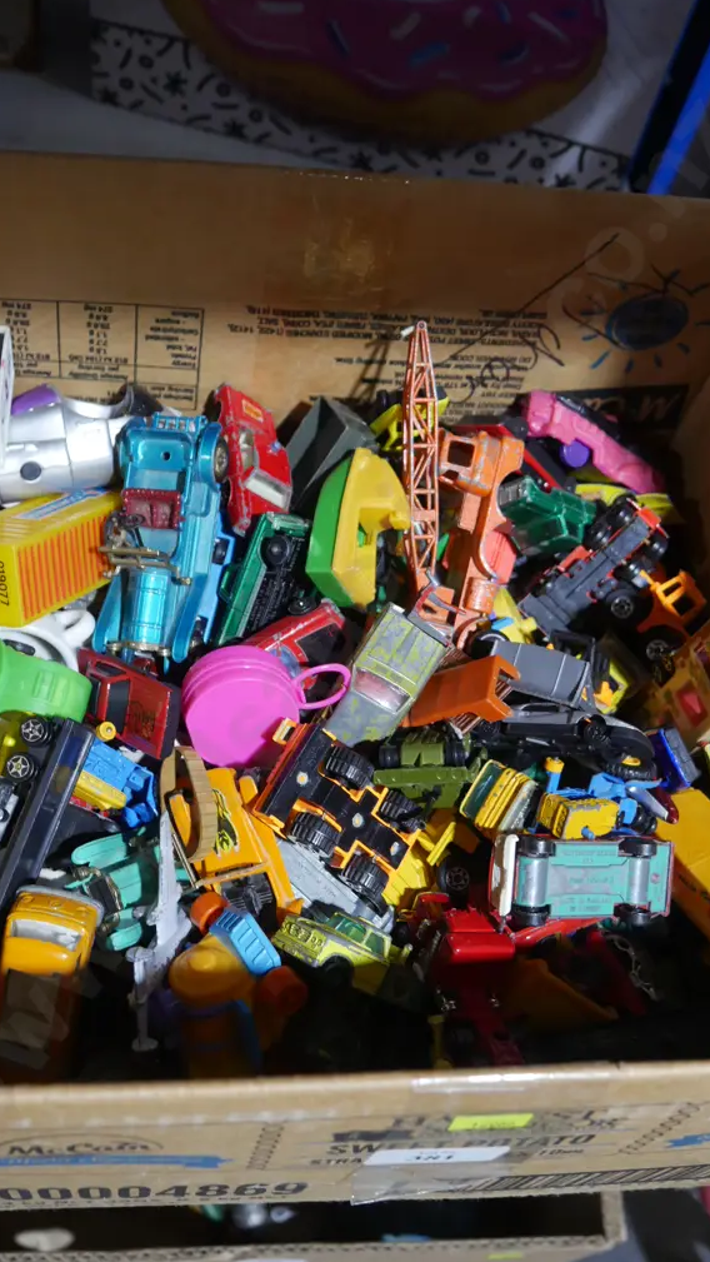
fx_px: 1405
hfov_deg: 28.4
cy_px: 627
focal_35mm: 42
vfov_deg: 48.3
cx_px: 336
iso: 640
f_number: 4.1
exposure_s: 1/60
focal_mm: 19
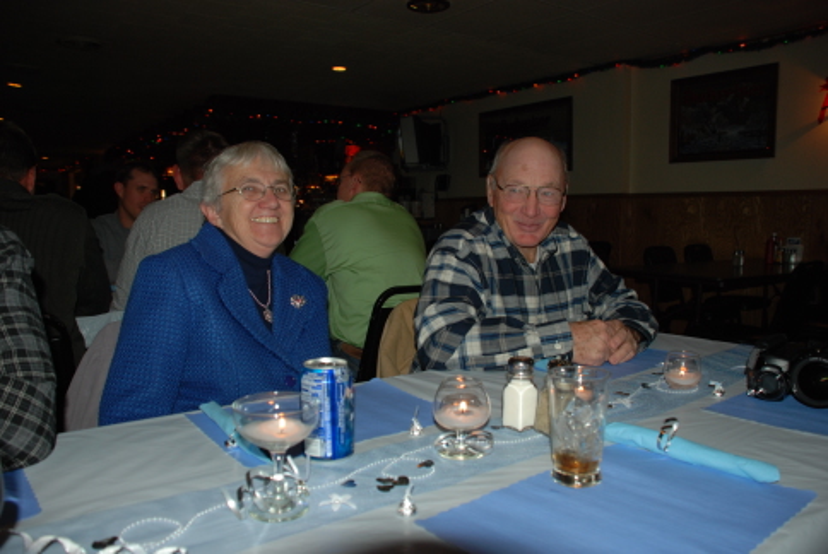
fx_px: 691
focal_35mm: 30
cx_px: 414
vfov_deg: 43.7
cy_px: 277
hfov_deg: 61.9
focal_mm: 20
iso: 200
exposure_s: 1/60
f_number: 3.8
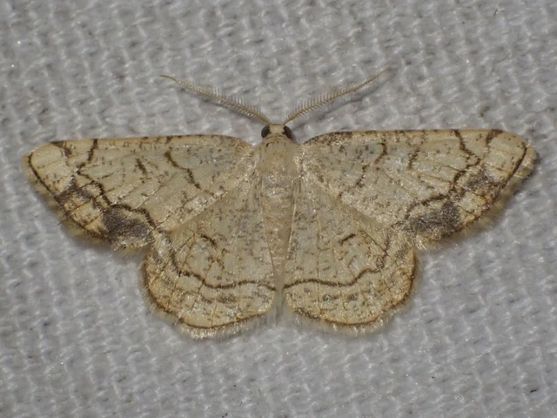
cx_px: 278
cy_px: 209
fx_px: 1609
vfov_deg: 14.8
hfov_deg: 19.6
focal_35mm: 100
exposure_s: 1/80
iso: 500
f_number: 4.9
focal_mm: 18
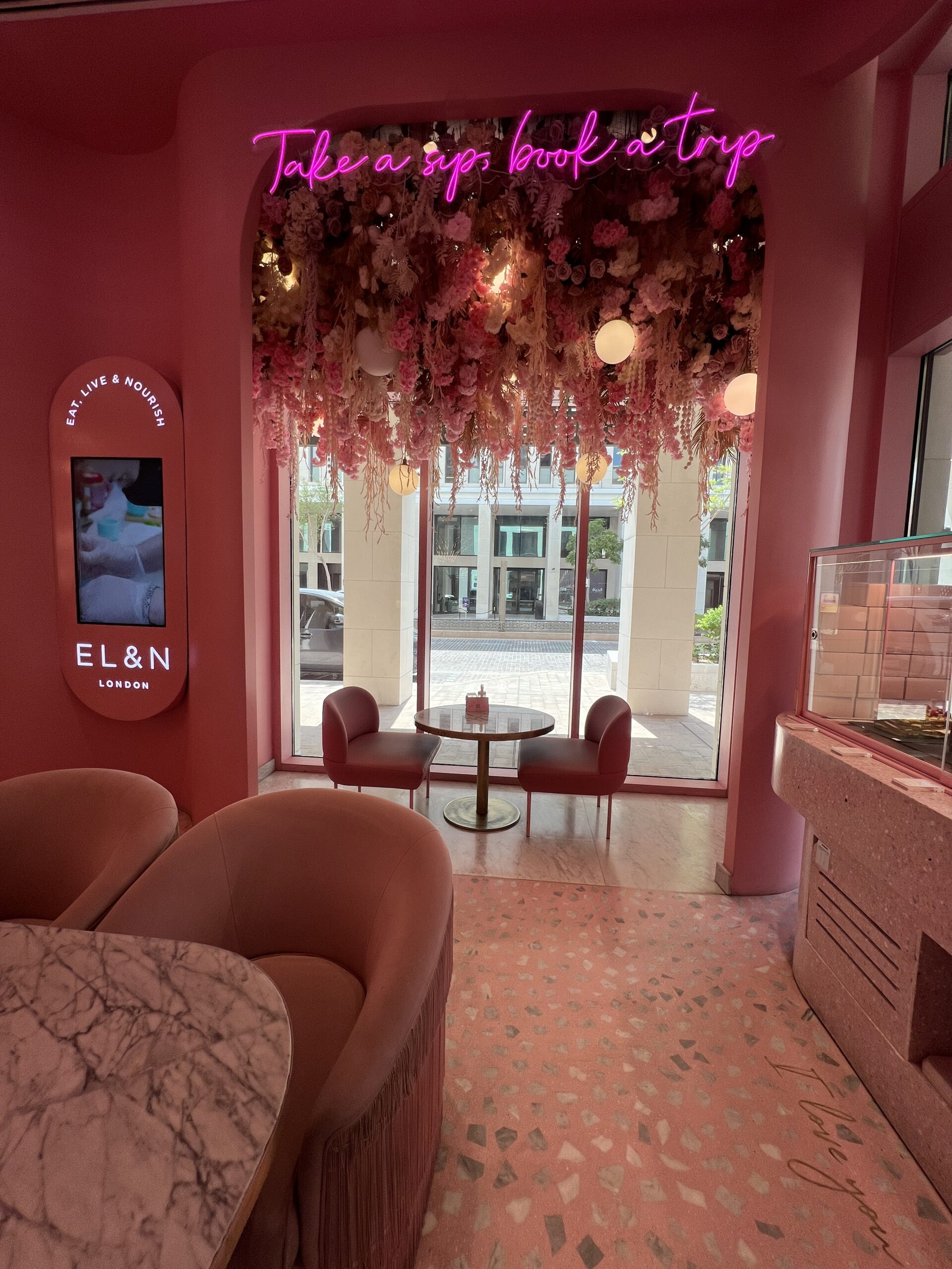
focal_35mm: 13
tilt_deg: -4.5
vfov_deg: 106.2
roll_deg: -0.7
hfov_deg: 89.9
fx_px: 477
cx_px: 476
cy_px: 634
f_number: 1.8
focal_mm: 1.57
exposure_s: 1/229
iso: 32
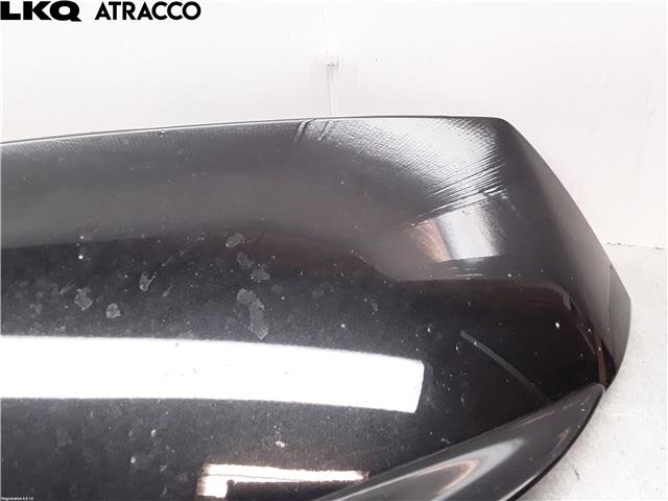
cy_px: 250
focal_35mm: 28
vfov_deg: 49.7
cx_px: 334
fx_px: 540
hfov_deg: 63.4
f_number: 1.9
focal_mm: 2.91
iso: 100
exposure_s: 1/50
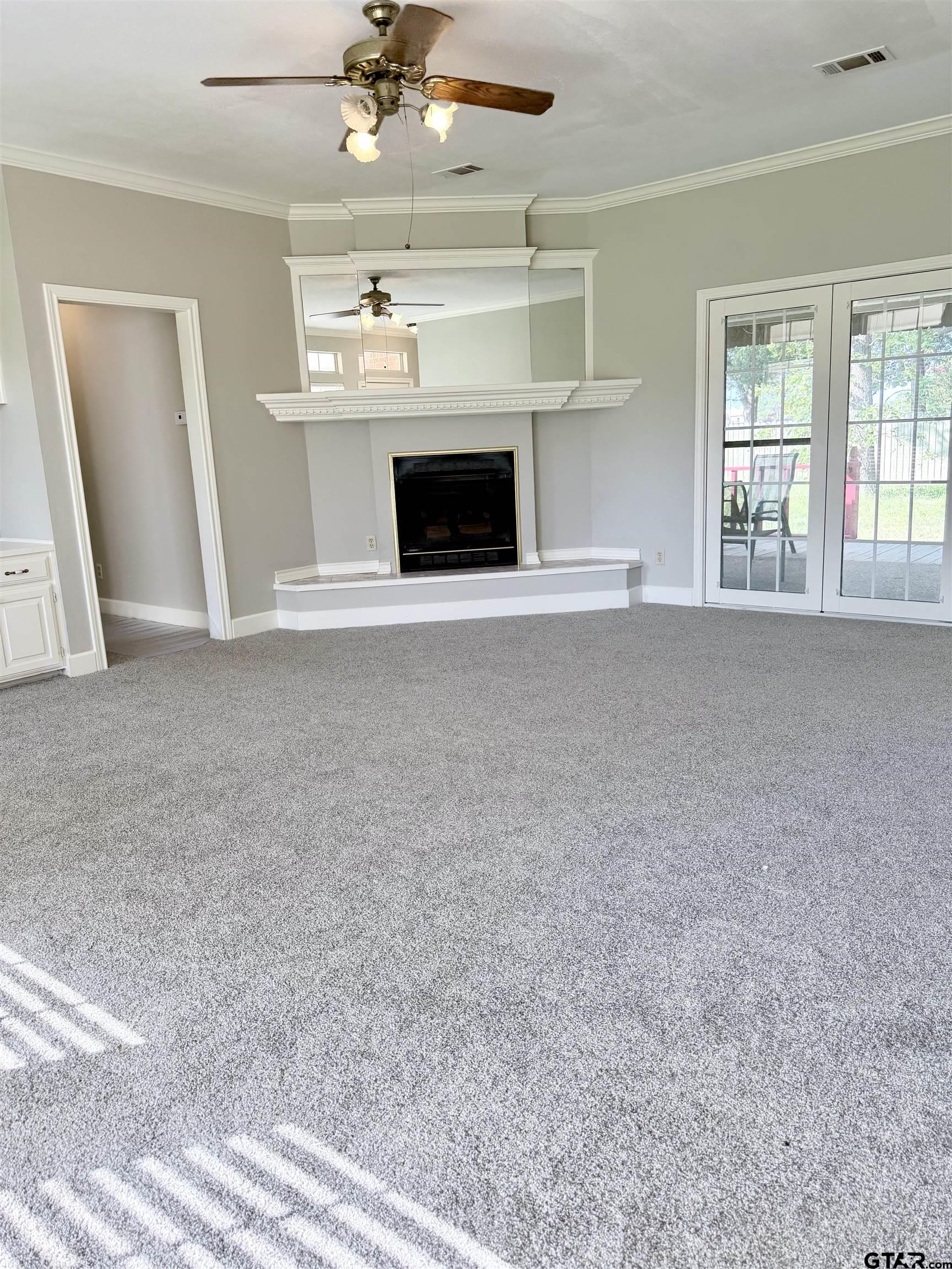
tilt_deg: -12.0
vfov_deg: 71.6
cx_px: 476
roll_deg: +3.8
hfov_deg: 56.8
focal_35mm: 24
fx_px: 880
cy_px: 634
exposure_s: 1/195
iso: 100
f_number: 1.78
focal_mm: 6.76
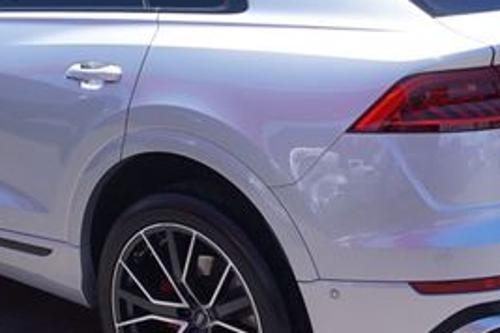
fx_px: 1000
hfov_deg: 28.0
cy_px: 163
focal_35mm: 72
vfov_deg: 18.9
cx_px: 184
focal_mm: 20
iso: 100
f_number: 9
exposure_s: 1/100
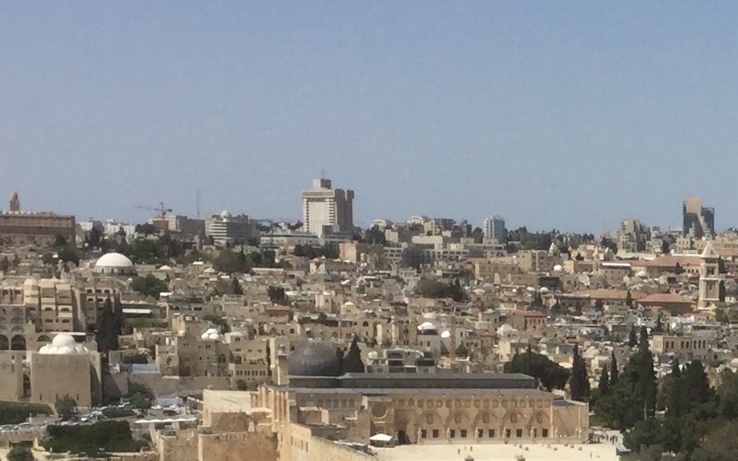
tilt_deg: -4.7
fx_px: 2353
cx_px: 888
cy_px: 539
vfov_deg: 11.0
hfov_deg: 17.0
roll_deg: -2.1
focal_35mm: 117
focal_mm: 3.3
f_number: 2.4
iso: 25
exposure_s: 1/2469
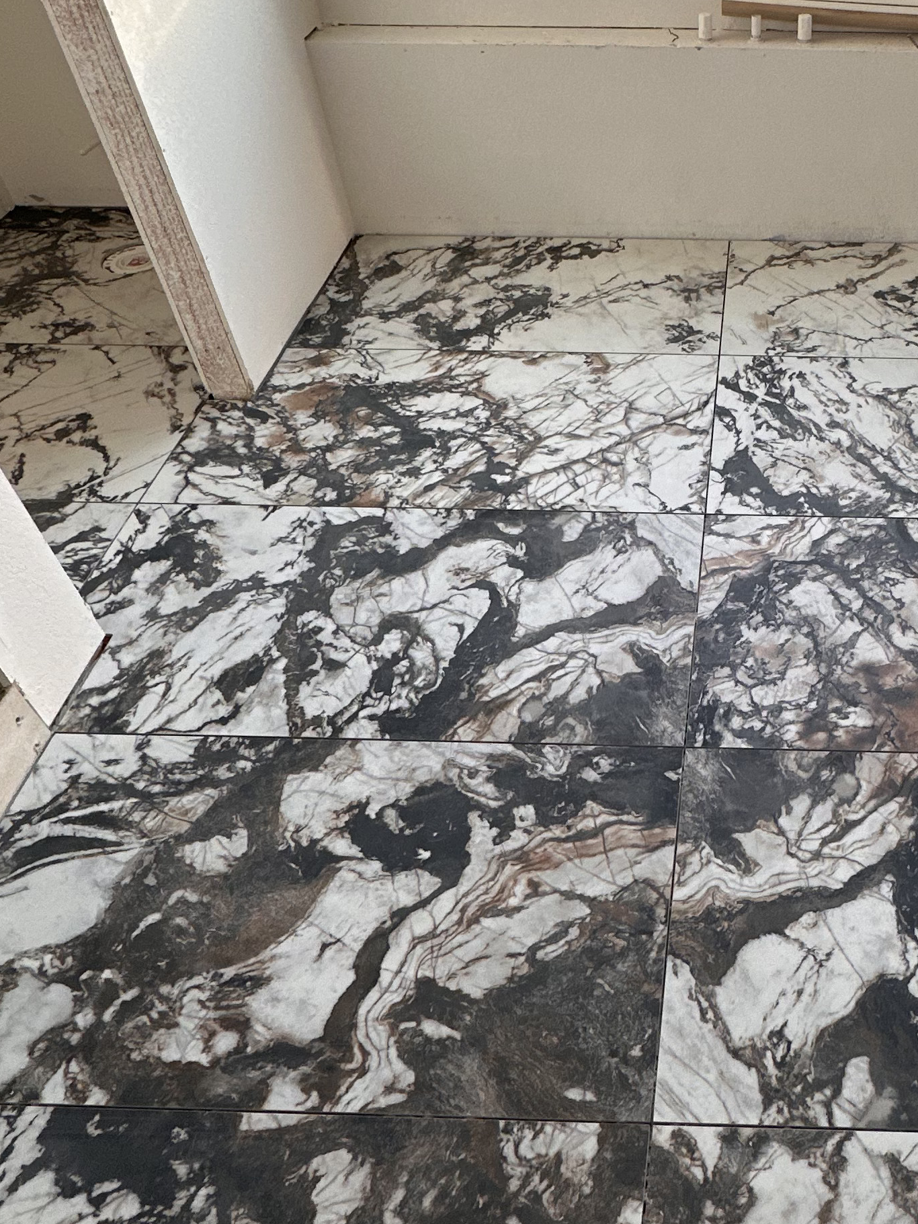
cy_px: 575
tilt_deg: -44.6
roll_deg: +0.2
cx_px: 751
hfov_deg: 43.1
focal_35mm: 31
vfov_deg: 58.3
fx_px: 1096
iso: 125
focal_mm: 2.22
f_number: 2.2
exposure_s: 1/120
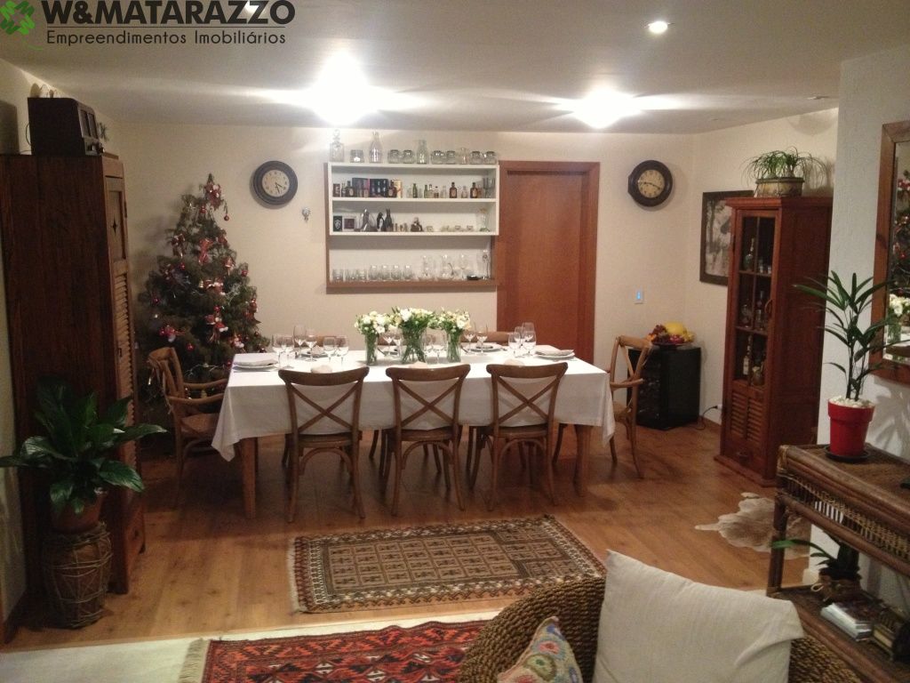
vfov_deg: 40.7
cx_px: 455
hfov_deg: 52.6
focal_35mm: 35
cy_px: 342
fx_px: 920
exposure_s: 1/20
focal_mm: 4.28
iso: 400
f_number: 2.4
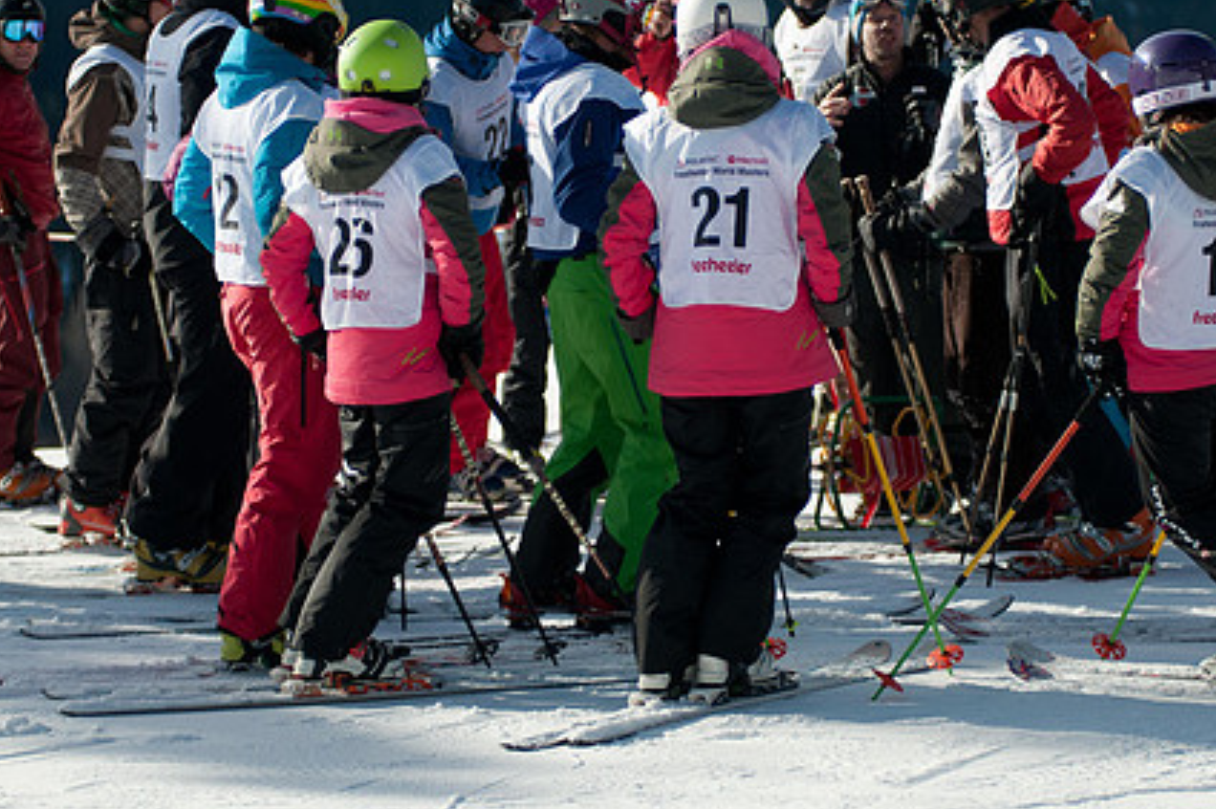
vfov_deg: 8.4
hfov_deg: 12.5
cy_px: 283
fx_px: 5535
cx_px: 648
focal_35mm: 164
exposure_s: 1/1250
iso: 200
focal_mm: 80
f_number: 3.2
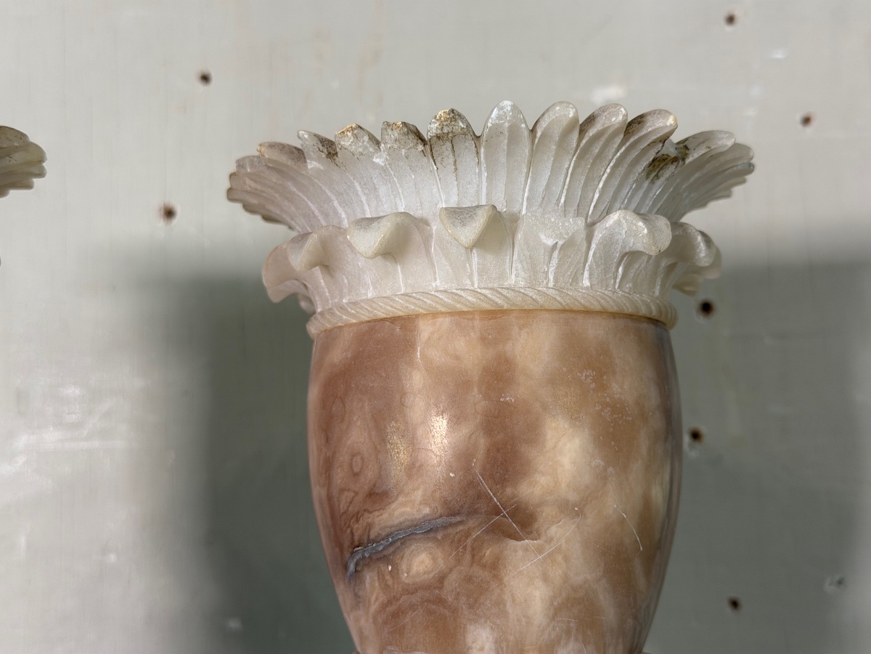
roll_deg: +1.6
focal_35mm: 48
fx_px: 1208
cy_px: 327
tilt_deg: +9.3
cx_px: 436
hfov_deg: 39.7
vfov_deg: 30.3
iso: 64
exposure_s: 1/50
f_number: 1.78
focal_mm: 6.76
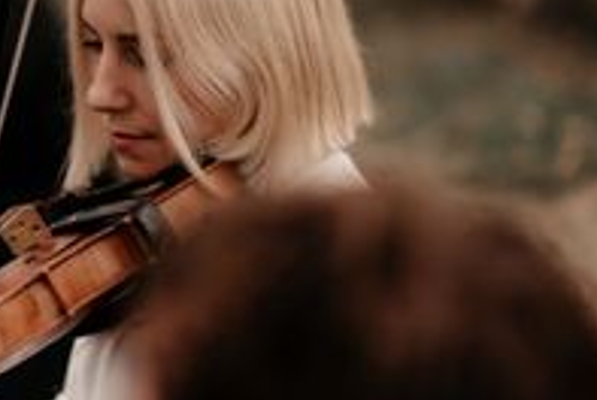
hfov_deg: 11.4
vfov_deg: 7.7
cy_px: 70
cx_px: 125
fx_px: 2973
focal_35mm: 179
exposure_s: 1/1600
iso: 200
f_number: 1.4
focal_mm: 85
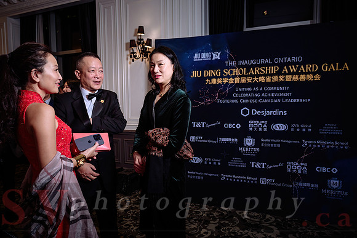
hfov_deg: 68.4
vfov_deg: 48.8
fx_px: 263
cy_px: 119
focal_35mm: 26
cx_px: 178
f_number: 4
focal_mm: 26.5
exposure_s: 1/125
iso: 500
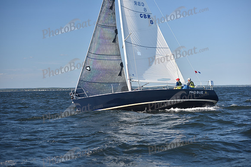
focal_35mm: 70
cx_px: 126
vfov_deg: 19.5
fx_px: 488
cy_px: 84
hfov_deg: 28.8
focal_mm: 70
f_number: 4
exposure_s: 1/800
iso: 250
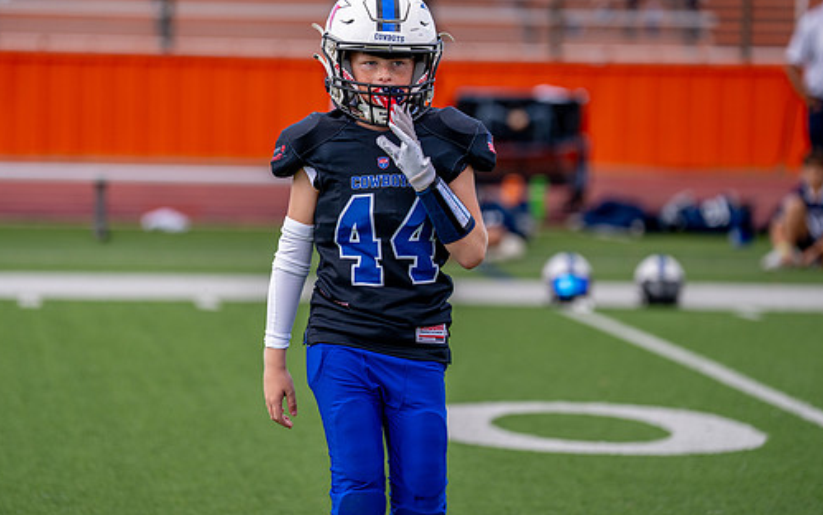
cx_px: 385
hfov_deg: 10.7
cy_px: 228
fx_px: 4374
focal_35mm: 195
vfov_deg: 6.7
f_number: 2.8
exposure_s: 1/2000
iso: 250
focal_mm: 160
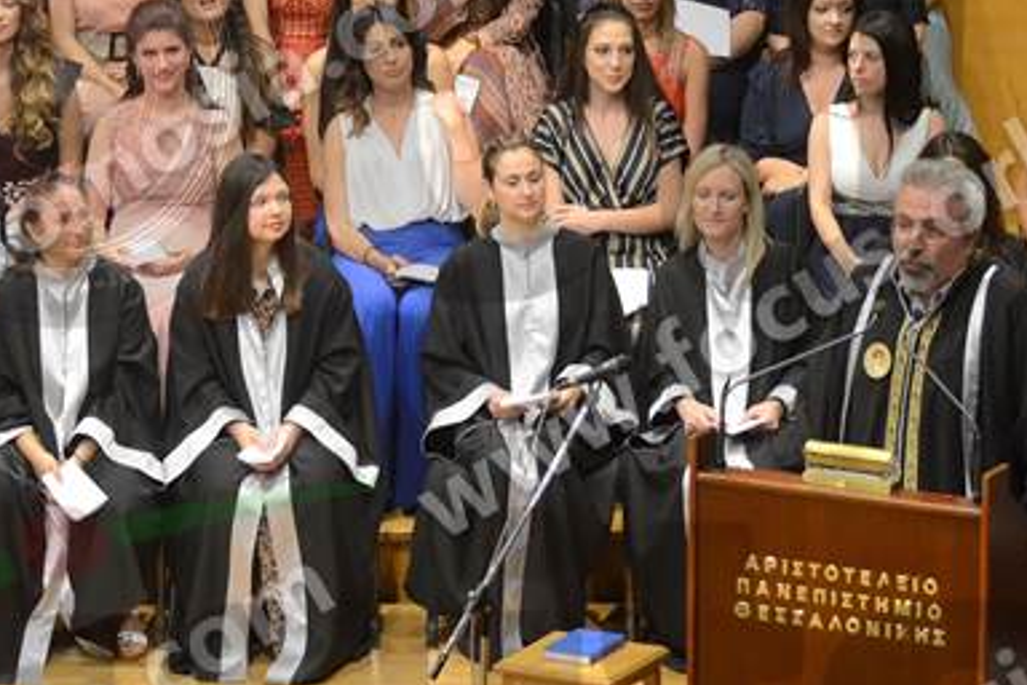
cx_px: 396
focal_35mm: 225
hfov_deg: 9.1
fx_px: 6418
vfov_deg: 6.1
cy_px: 417
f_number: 4.5
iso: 3200
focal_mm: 75
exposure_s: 1/100
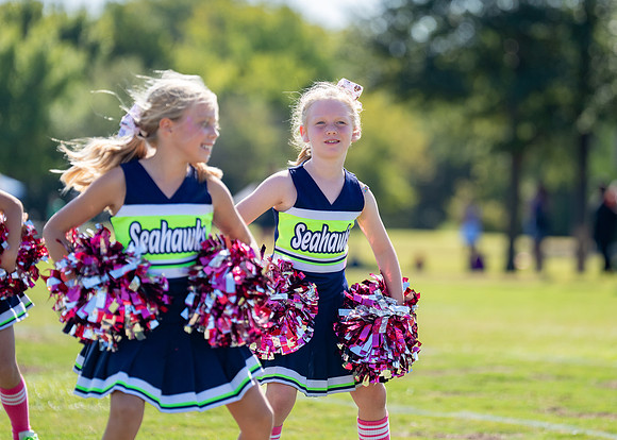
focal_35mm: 221
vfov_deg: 6.5
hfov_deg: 9.1
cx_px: 362
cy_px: 165
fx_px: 3864
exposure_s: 1/2000
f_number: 2.8
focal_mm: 168
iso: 200
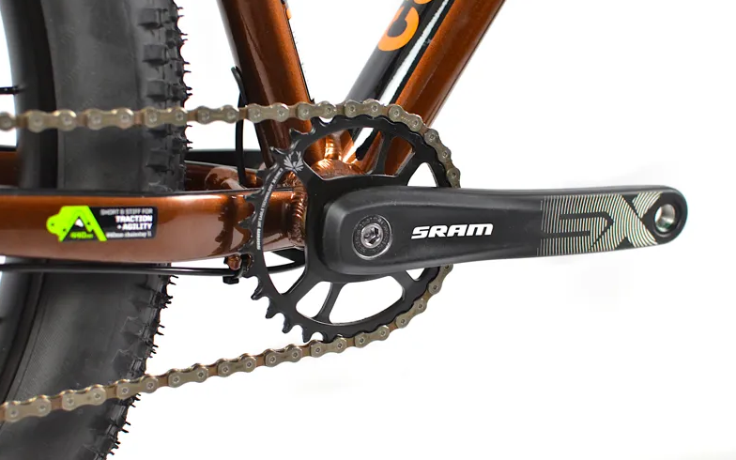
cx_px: 363
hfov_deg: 37.2
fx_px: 1094
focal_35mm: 55
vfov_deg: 23.8
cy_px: 222
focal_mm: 35
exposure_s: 1/60
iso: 1000
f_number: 3.2
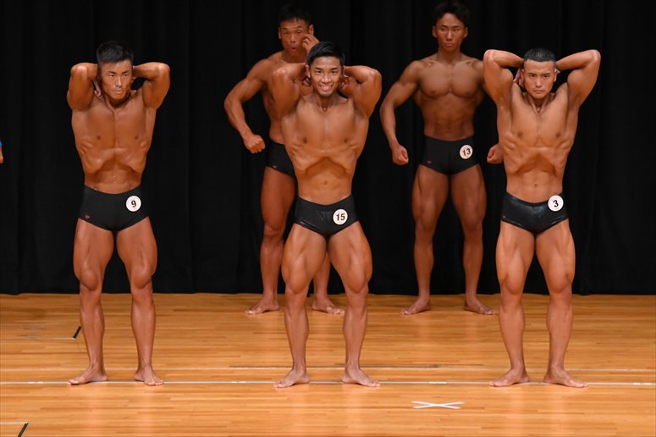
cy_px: 218
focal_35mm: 255
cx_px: 328
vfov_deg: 5.4
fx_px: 4644
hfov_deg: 8.1
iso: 3200
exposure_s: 1/400
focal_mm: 170
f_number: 5.6
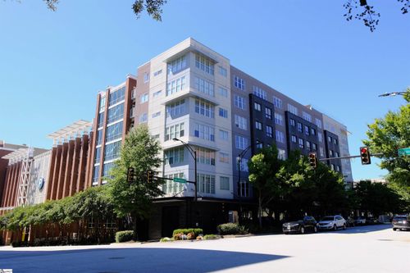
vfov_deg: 47.9
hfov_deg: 67.4
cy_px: 136
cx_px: 205
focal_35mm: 27
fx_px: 307
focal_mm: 18
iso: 400
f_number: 5.6
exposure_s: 1/500
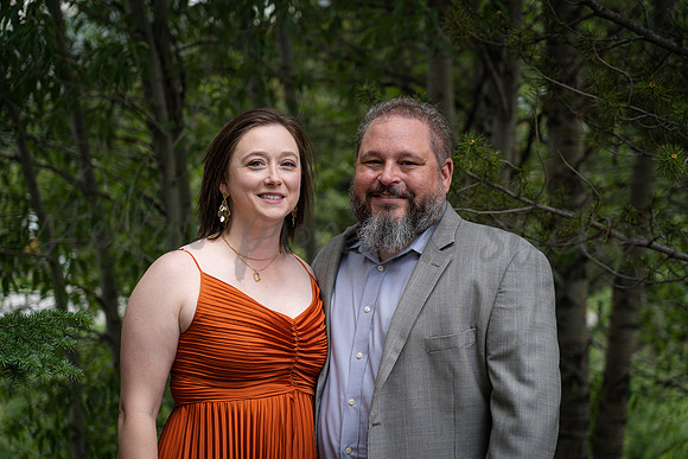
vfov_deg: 14.6
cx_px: 344
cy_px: 230
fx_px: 1797
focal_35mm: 94
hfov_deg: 21.7
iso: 400
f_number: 4
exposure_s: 1/800
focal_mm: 94
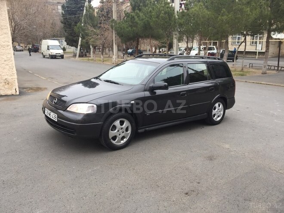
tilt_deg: -15.1
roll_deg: -0.5
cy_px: 106
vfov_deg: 48.2
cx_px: 142
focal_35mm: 29
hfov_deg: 61.7
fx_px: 238
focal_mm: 4.15
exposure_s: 1/189
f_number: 2.2
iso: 32
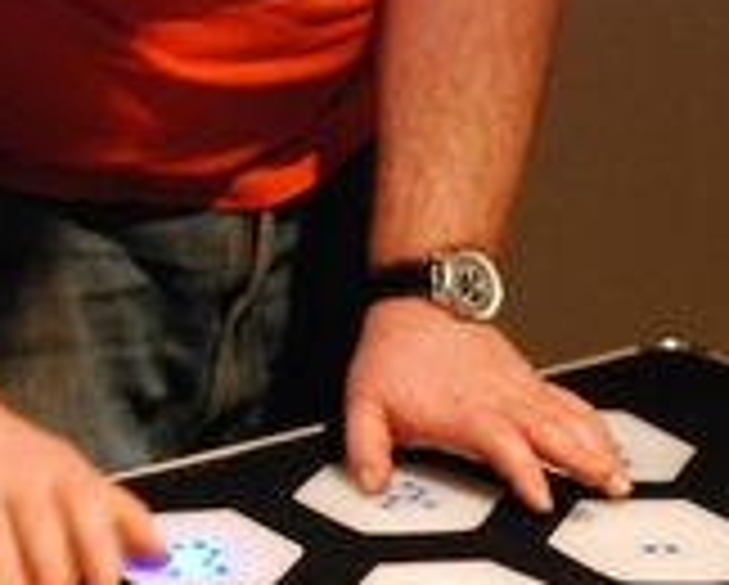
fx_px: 3629
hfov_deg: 11.5
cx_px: 220
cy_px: 644
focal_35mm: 168
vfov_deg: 9.1
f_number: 5
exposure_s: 1/60
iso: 2000
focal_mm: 44
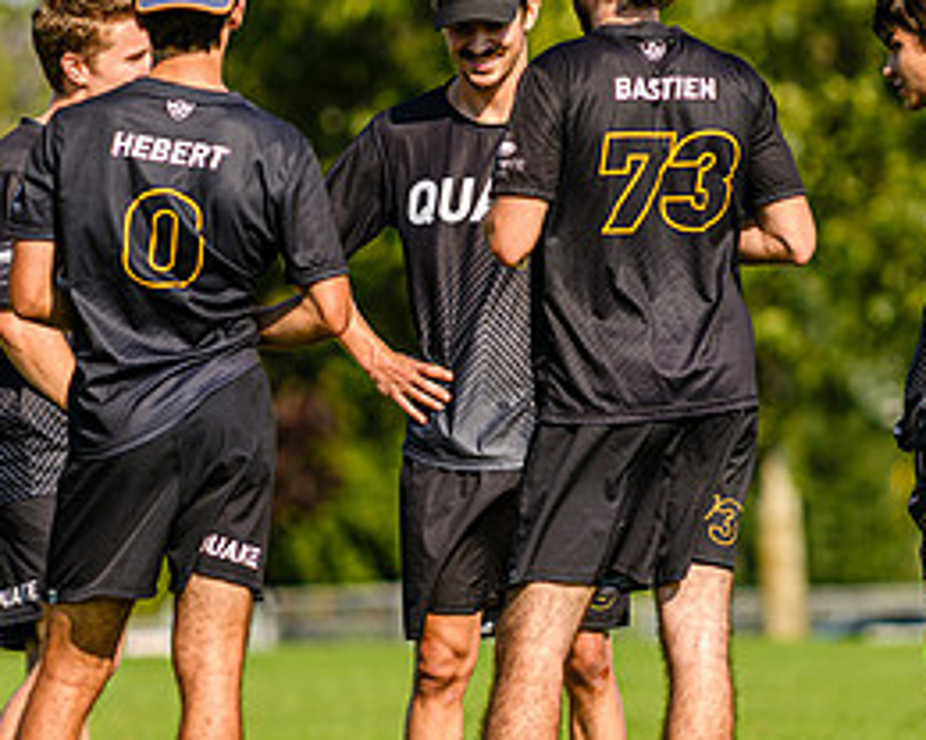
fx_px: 17238
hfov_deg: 3.1
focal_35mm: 629
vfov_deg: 2.5
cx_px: 385
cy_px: 340
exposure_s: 1/1000
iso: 100
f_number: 3.2
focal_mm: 200
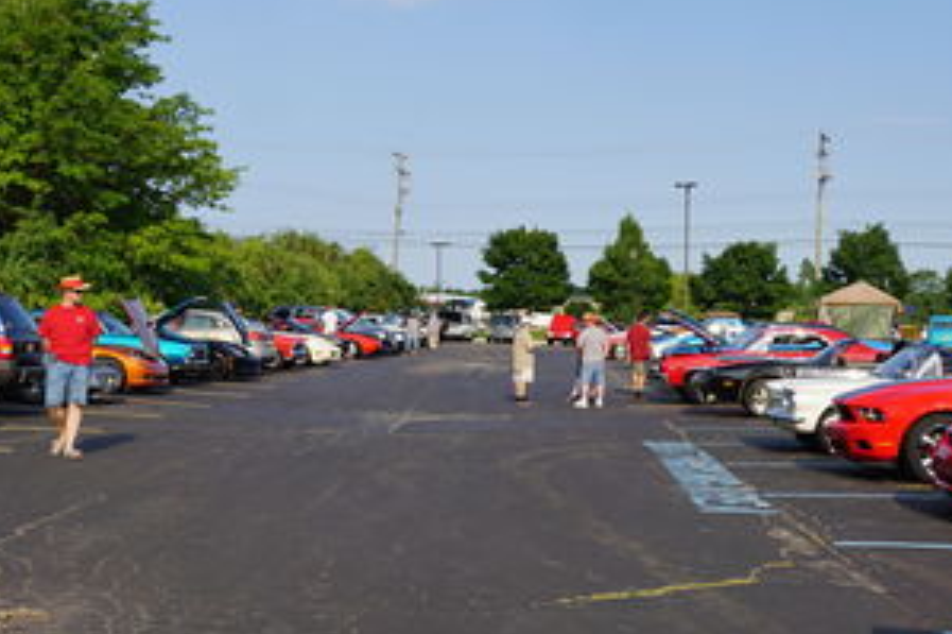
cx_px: 412
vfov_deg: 26.0
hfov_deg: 38.1
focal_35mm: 52
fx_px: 1374
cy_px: 346
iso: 100
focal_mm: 26
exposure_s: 1/125
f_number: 9
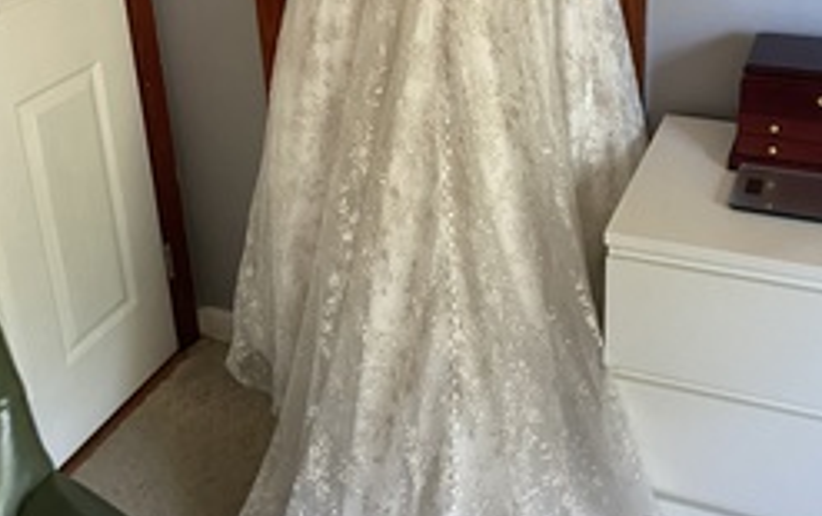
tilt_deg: -22.9
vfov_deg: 25.9
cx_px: 479
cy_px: 100
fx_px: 1099
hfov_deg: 40.9
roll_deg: +2.5
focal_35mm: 49
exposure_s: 1/60
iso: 320
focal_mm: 4.25
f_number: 1.8
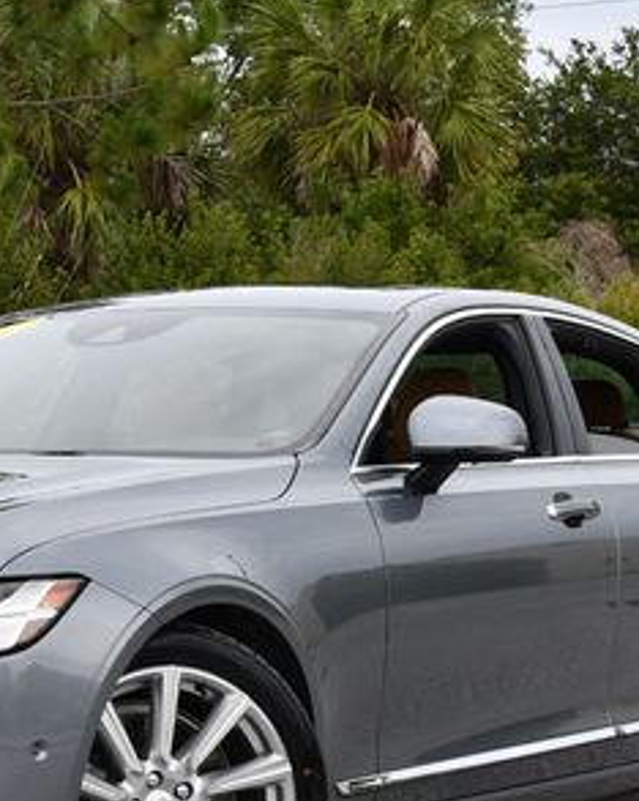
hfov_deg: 12.9
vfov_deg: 16.1
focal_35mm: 119
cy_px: 530
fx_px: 2816
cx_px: 123
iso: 140
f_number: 8
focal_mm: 29
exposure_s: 1/250
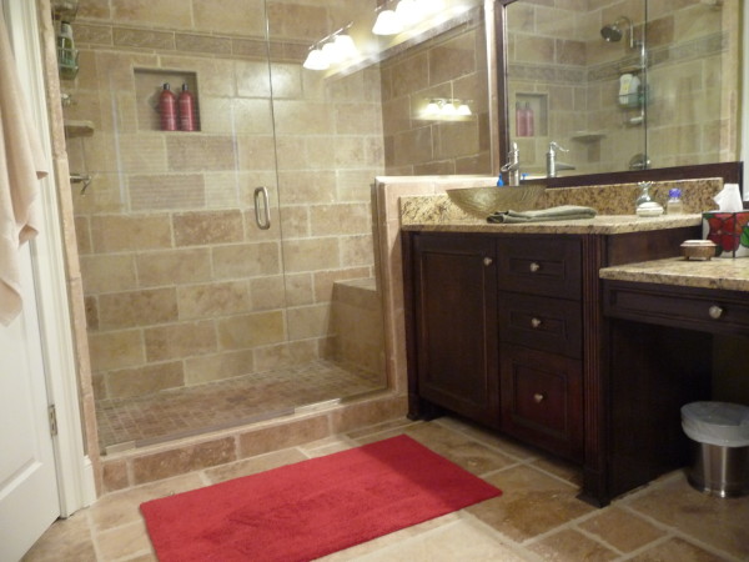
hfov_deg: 63.4
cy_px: 281
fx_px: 606
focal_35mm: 28
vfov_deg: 49.7
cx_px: 374
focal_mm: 4.7
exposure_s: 1/13
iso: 400
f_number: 3.3
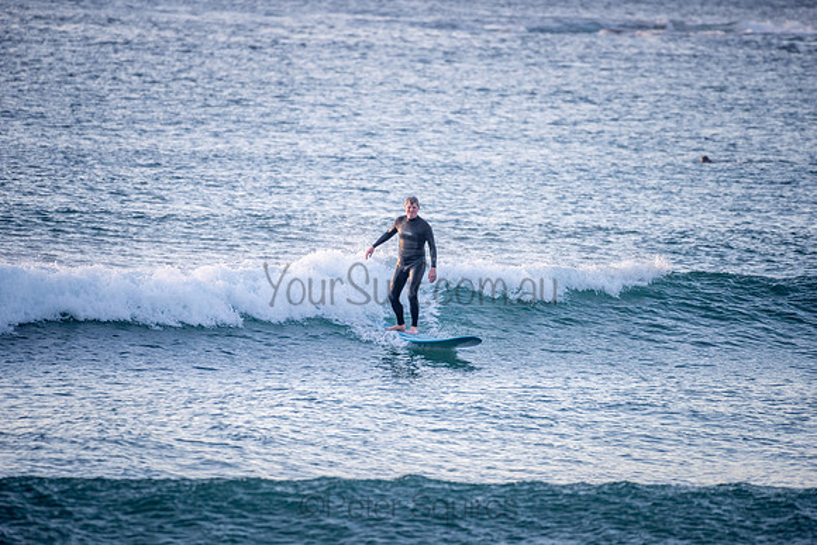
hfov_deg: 4.1
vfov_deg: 2.7
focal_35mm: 505
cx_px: 408
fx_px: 11465
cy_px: 272
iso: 500
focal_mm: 500
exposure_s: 1/800
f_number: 5.6
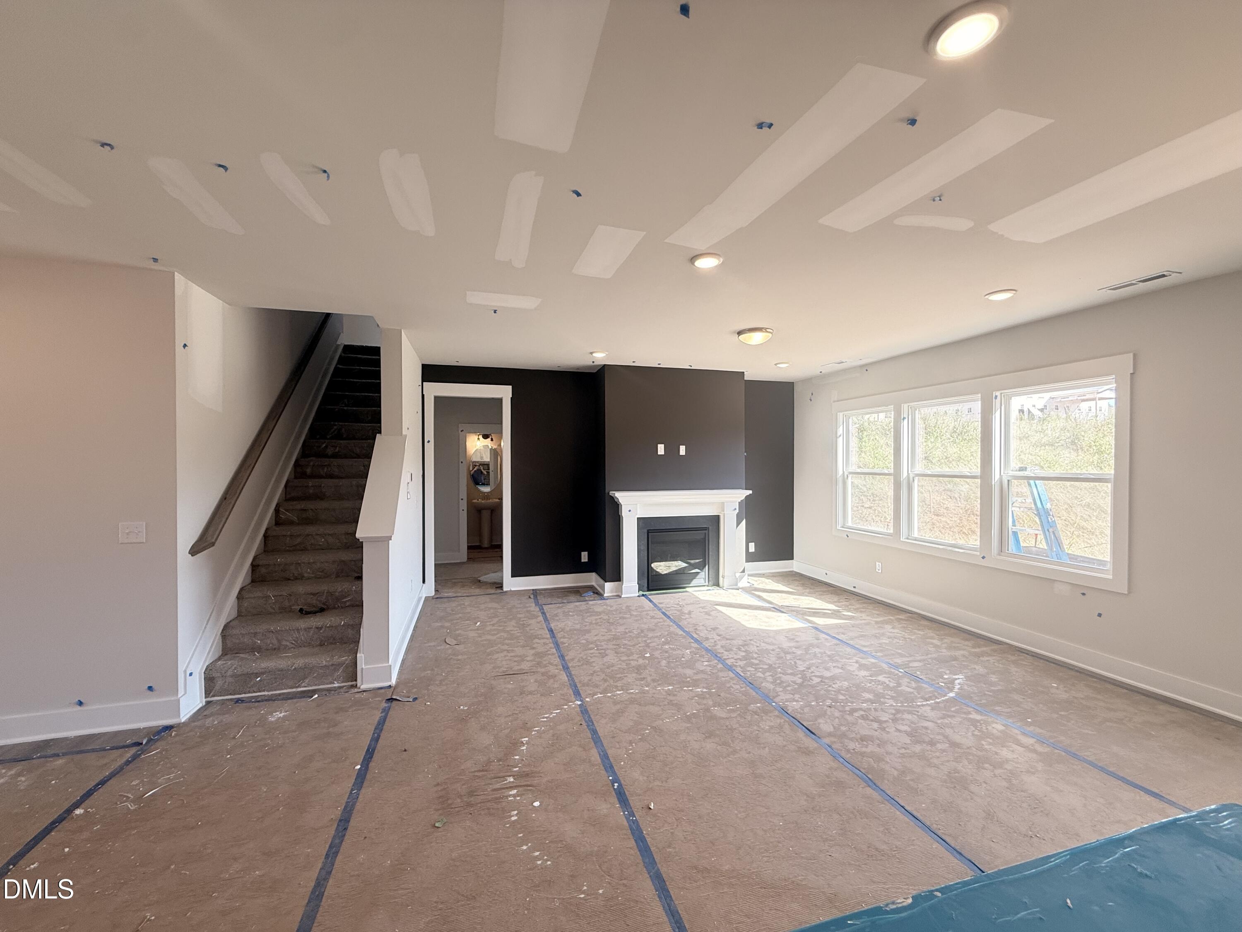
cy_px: 466
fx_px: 502
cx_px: 621
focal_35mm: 14
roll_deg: -0.5
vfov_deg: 85.7
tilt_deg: -0.5
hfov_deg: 102.1
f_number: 2.2
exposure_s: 1/120
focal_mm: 2.22
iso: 80
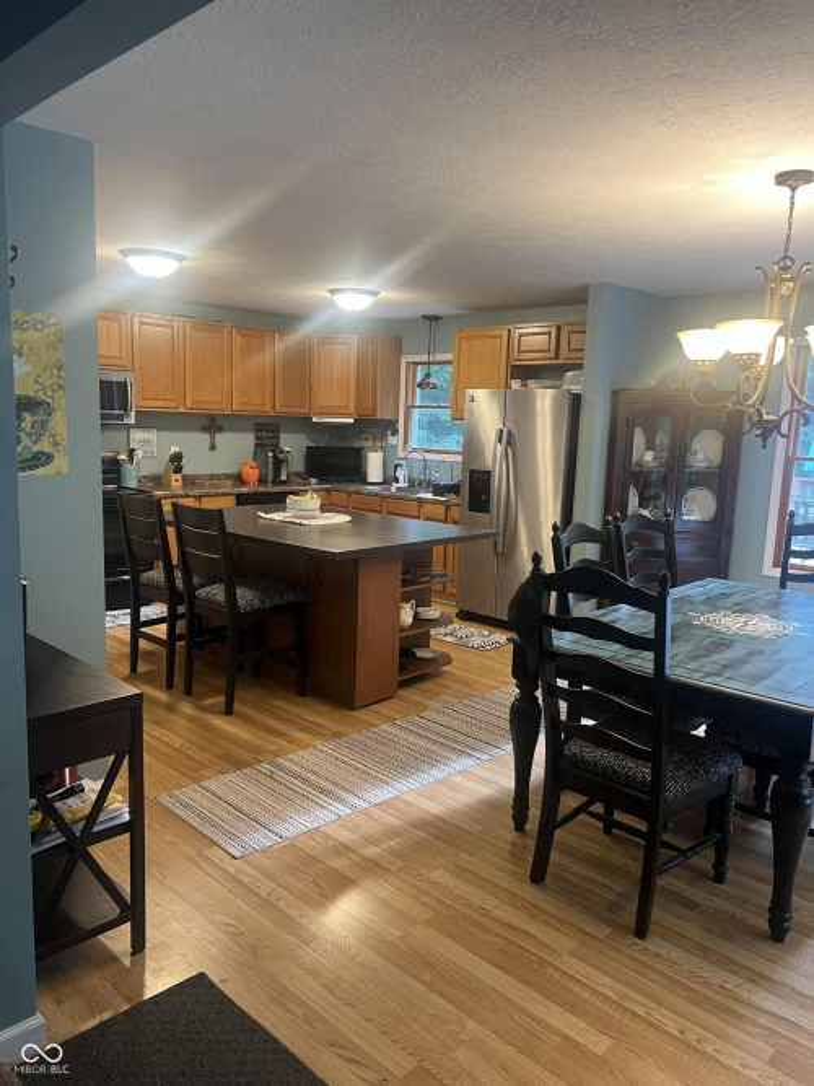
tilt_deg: -7.4
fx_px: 815
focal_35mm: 26
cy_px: 543
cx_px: 407
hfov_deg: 53.0
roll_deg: -2.4
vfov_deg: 67.3
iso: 160
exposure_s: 1/60
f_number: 1.5
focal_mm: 5.7
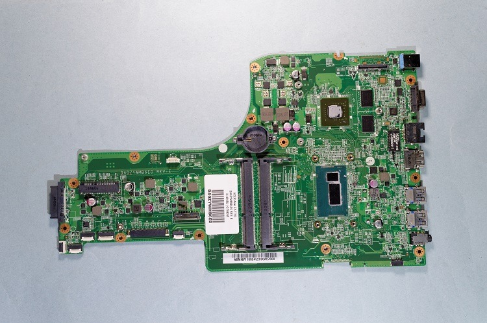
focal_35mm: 33
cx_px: 244
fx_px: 446
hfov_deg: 57.3
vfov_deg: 39.9
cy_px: 162
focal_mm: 22
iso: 100
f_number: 8
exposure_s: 1/6
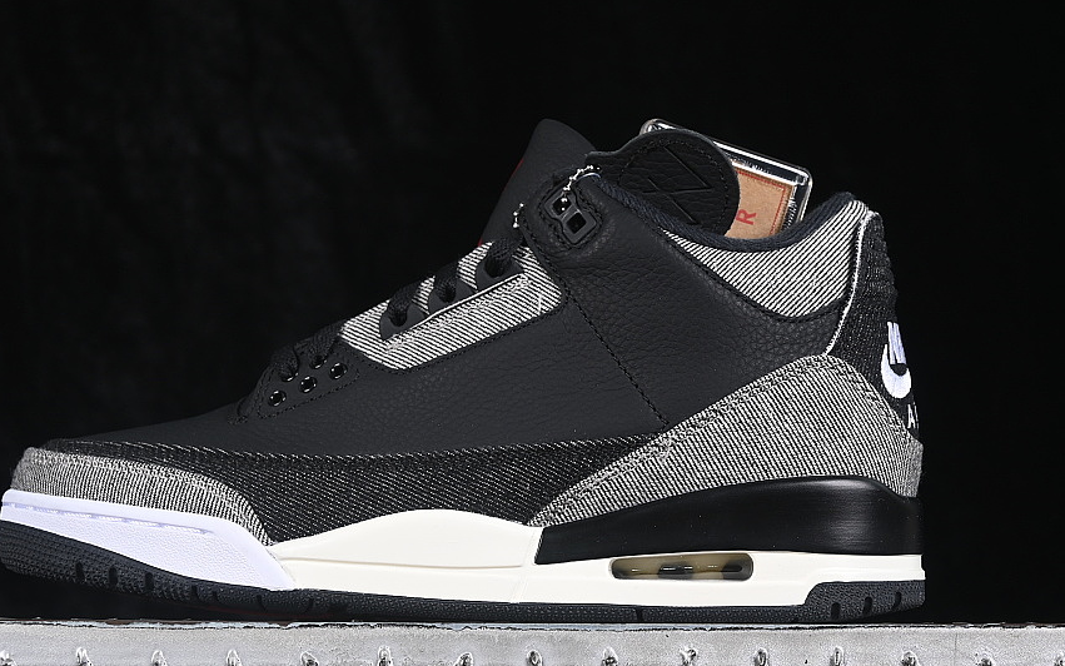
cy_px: 343
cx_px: 483
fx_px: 2816
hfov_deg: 21.4
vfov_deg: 13.5
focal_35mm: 97
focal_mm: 50
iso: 160
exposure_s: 1/60
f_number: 6.3
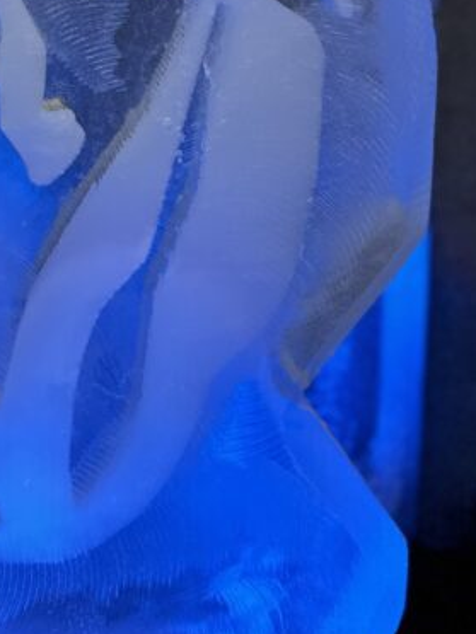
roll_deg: +0.6
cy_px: -53
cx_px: -102
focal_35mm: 66
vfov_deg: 27.1
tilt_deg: -7.0
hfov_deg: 20.7
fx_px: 1210
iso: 64
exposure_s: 1/100
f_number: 1.78
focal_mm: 6.86
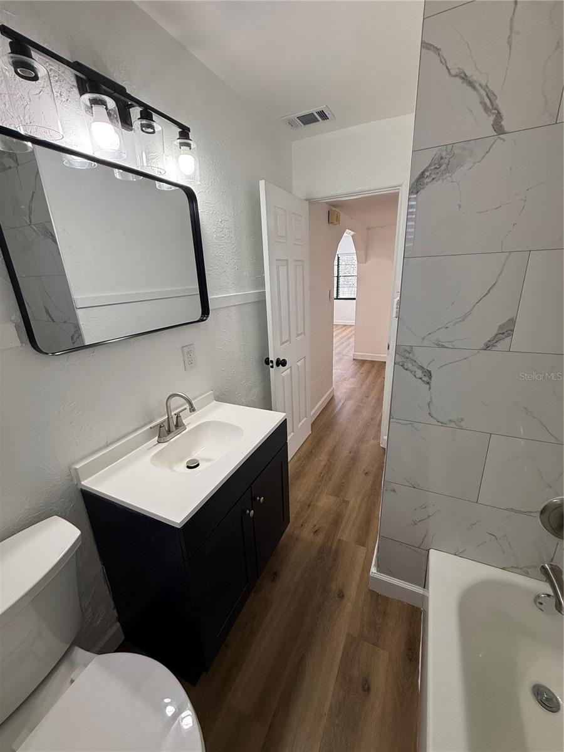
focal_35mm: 14
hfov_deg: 85.7
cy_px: 376
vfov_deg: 102.1
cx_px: 282
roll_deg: +2.5
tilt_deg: -17.4
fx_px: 304
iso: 160
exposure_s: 1/120
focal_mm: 2.22
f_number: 2.2
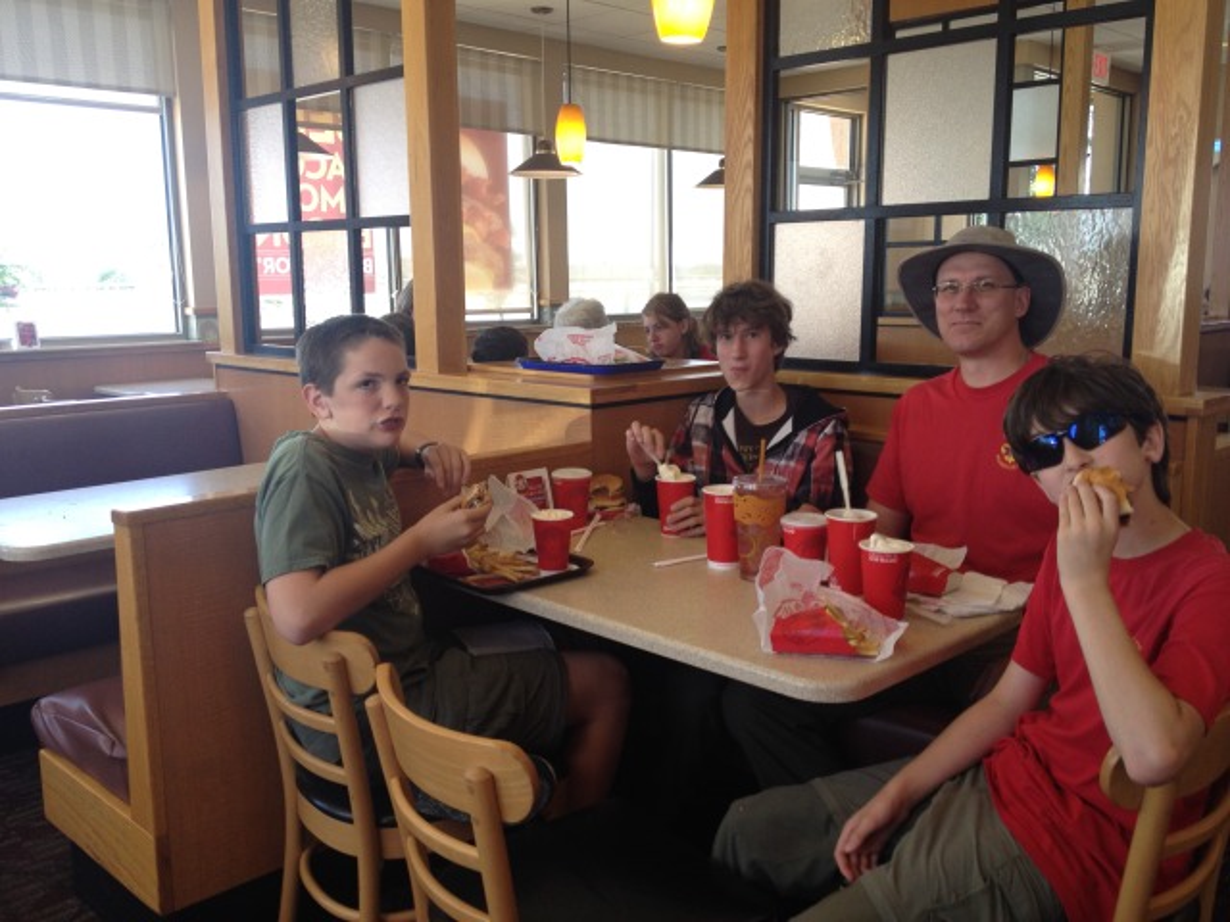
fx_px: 1244
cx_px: 615
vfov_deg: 40.7
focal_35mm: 35
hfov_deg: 52.6
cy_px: 461
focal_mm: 4.28
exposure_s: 1/60
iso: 64
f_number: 2.4
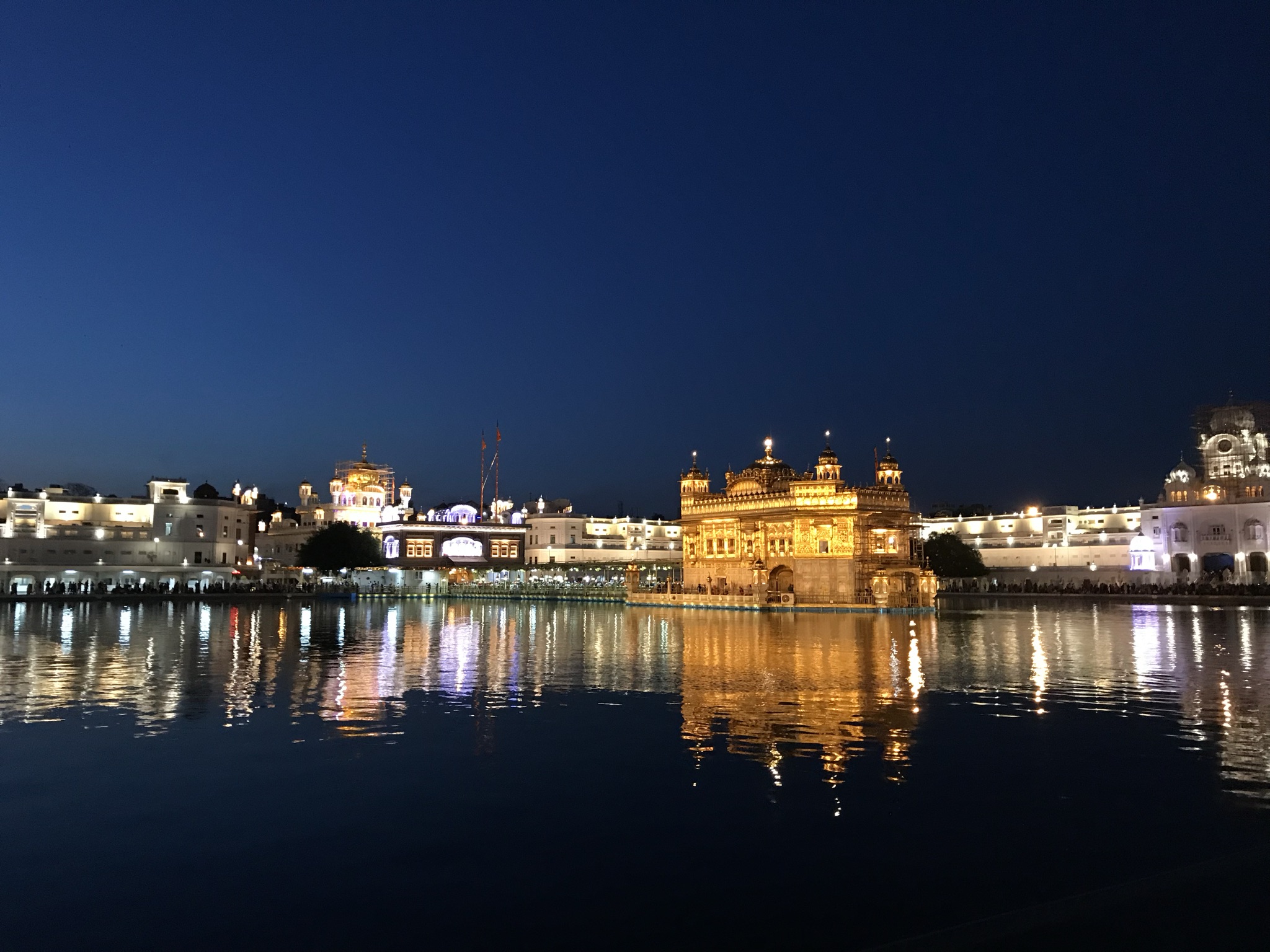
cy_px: 476
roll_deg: -0.3
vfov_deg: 49.7
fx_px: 1027
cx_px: 635
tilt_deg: +5.5
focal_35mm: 28
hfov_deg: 63.4
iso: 100
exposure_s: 1/14
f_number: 1.8
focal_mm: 3.99
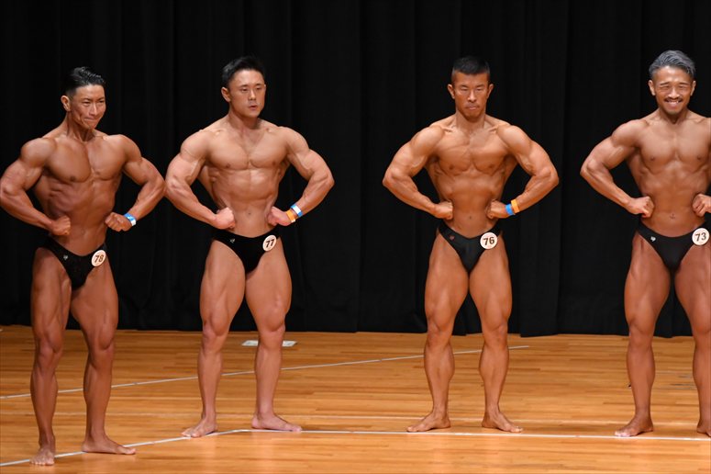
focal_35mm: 270
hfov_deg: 7.6
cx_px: 356
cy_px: 237
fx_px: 5330
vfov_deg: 5.1
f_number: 5.6
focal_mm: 180
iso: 4000
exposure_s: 1/400
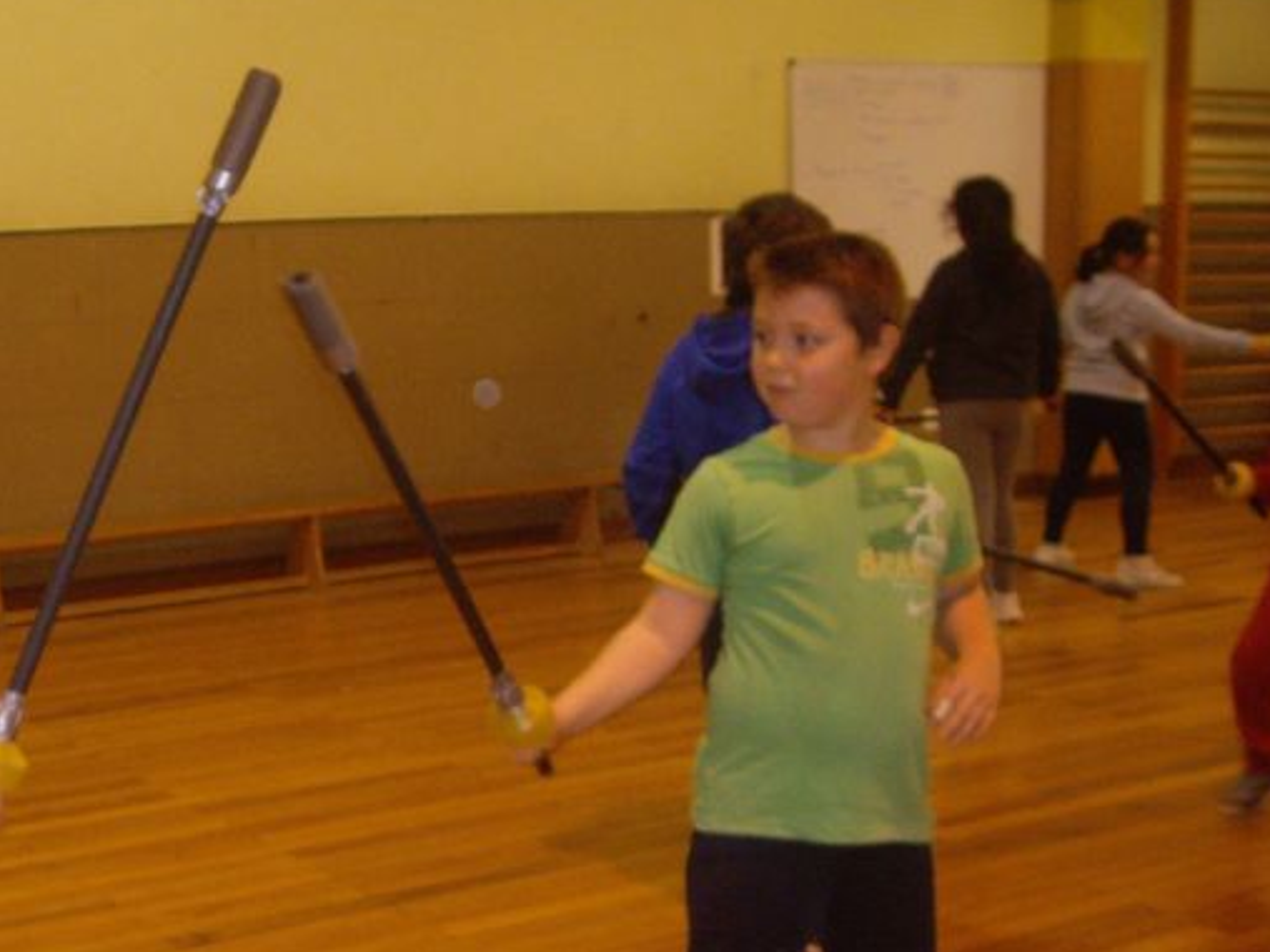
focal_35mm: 60
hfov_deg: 31.6
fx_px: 2201
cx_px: 316
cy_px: 717
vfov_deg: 24.1
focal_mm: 6.2
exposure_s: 1/40
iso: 200
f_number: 2.7
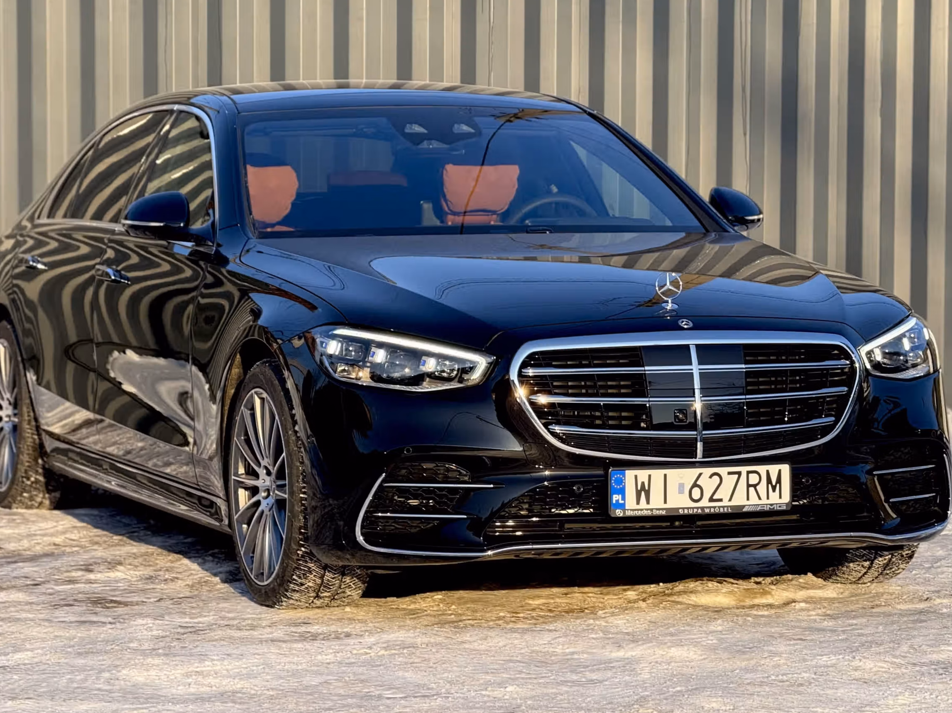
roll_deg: -0.3
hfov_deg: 14.7
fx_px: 3685
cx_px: 449
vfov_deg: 11.1
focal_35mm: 134
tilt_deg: -2.1
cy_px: 363
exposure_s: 1/707
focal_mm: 15.66
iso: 64
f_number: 2.8
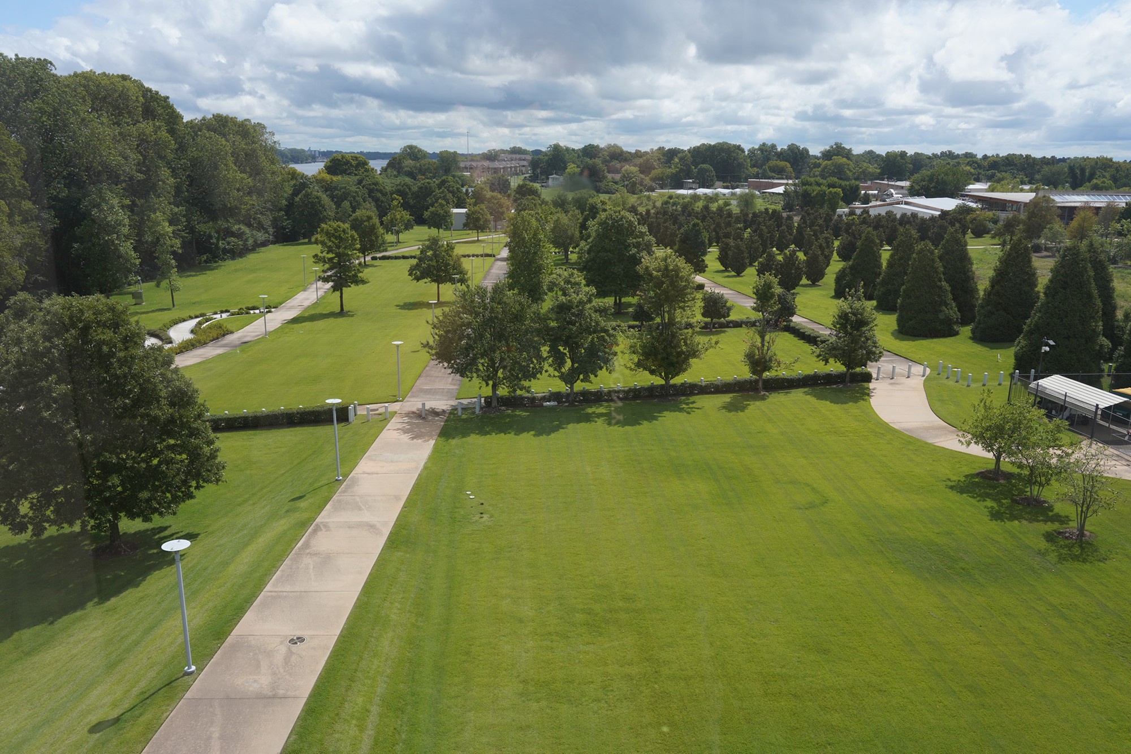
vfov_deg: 46.4
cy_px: 377
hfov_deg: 65.5
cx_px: 566
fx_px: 880
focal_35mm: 28
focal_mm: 28
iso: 200
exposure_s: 1/100
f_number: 8
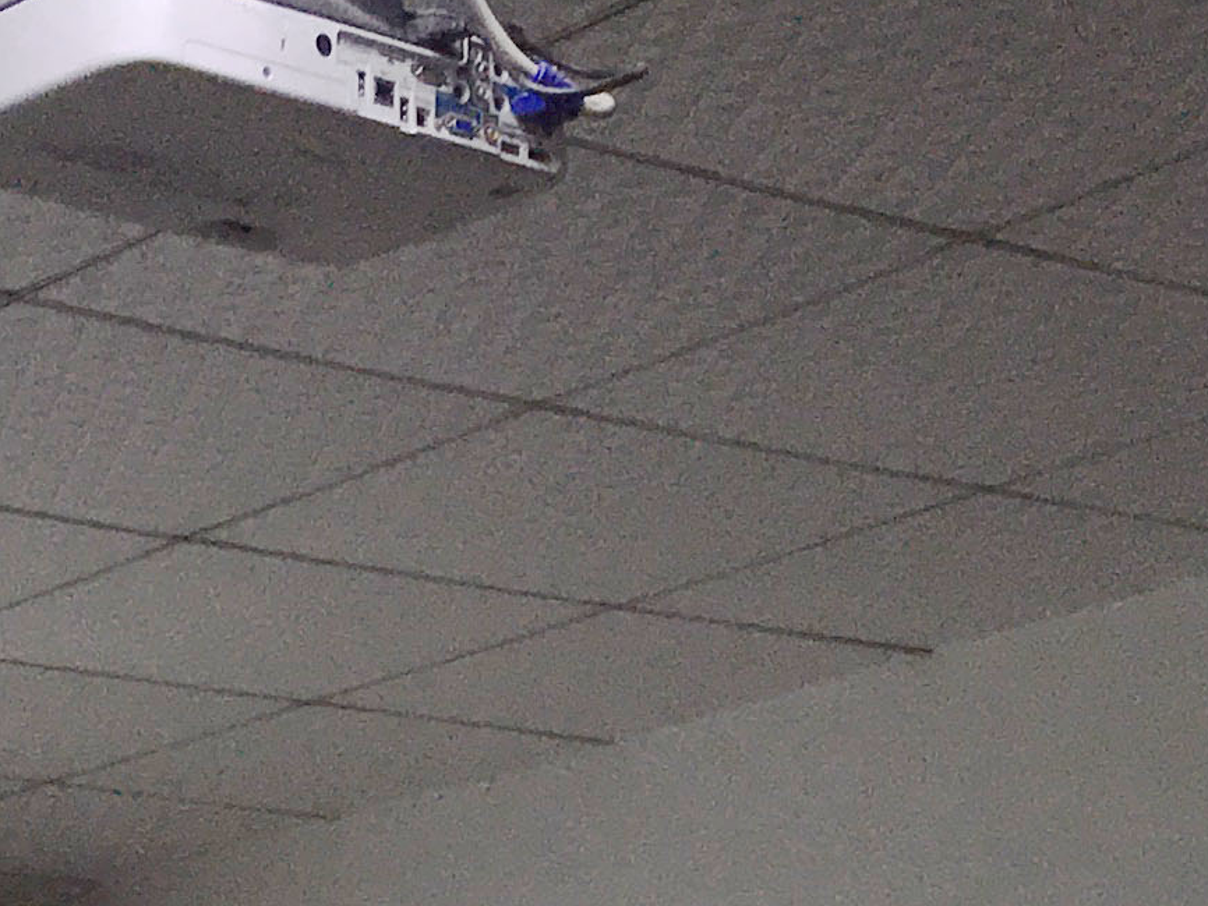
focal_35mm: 135
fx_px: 4712
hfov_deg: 14.6
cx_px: 311
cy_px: 2101
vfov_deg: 9.8
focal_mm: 4.15
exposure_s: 1/100
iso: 40
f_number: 2.2
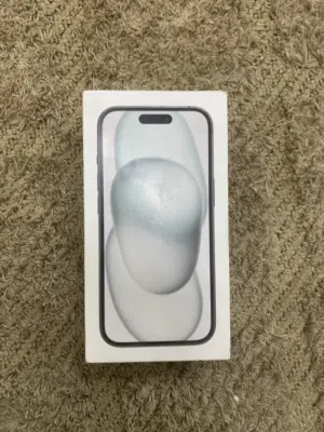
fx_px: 324
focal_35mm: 26
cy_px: 216
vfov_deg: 67.3
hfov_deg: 53.1
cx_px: 162
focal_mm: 4.25
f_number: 1.8
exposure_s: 1/50
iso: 160
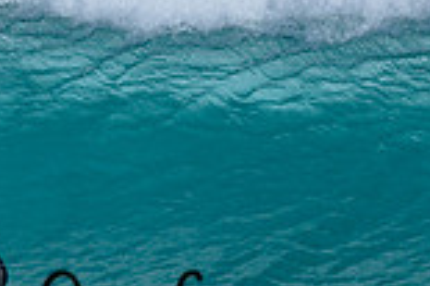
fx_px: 35735
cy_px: 290
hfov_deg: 0.7
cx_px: 161
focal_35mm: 2995
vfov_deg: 0.5
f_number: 6.3
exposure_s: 1/2000
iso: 160
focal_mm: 800
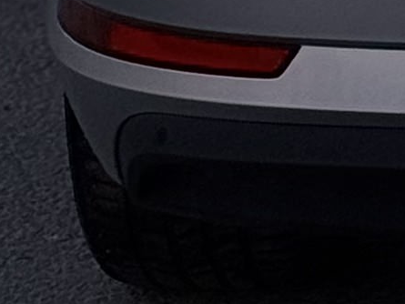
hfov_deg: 4.4
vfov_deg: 3.3
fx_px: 5091
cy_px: -829
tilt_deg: -4.0
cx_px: 1007
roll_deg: +1.0
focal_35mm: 435
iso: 64
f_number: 1.78
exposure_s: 1/422
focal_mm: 6.76
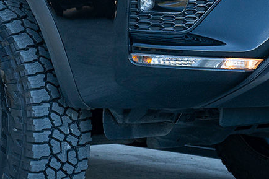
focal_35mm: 137
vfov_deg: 9.8
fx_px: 1023
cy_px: -48
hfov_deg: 14.8
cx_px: 15
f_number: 4
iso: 500
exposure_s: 1/160
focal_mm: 33
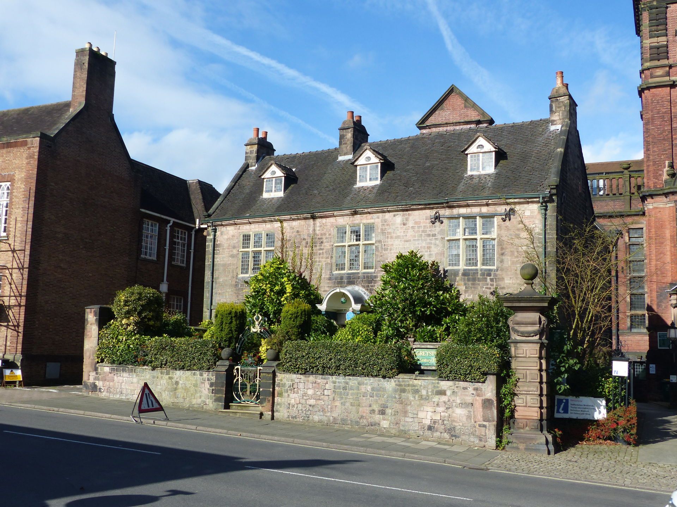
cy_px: 254
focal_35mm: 38
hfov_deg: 49.0
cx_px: 338
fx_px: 743
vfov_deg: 37.7
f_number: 4
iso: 100
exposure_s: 1/800
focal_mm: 6.6
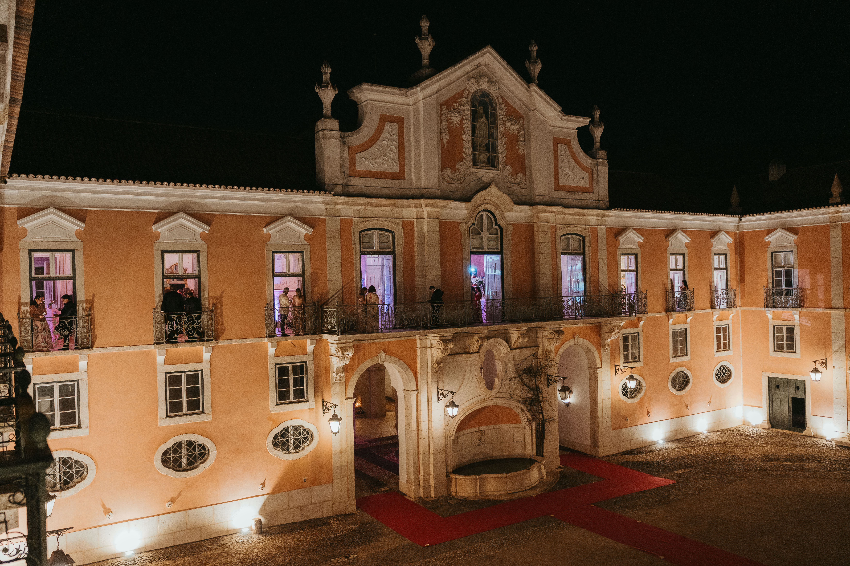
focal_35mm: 28
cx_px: 425
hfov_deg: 65.5
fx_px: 661
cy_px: 283
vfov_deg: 46.4
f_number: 2
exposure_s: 1/160
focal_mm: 28
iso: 2500
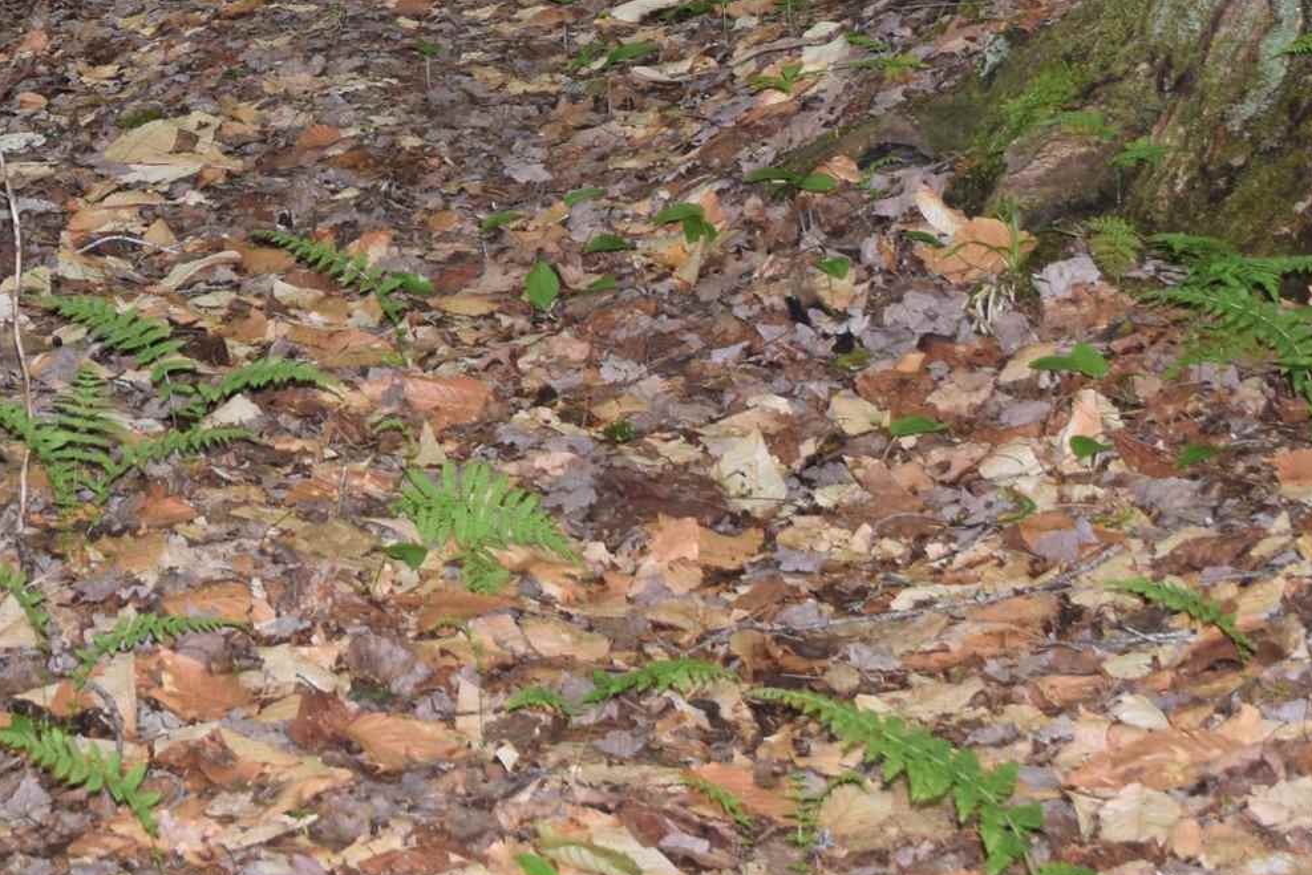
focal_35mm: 117
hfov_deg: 17.2
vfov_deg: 11.3
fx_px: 4248
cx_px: 41
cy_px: -428
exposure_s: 1/125
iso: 800
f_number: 5.6
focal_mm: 25
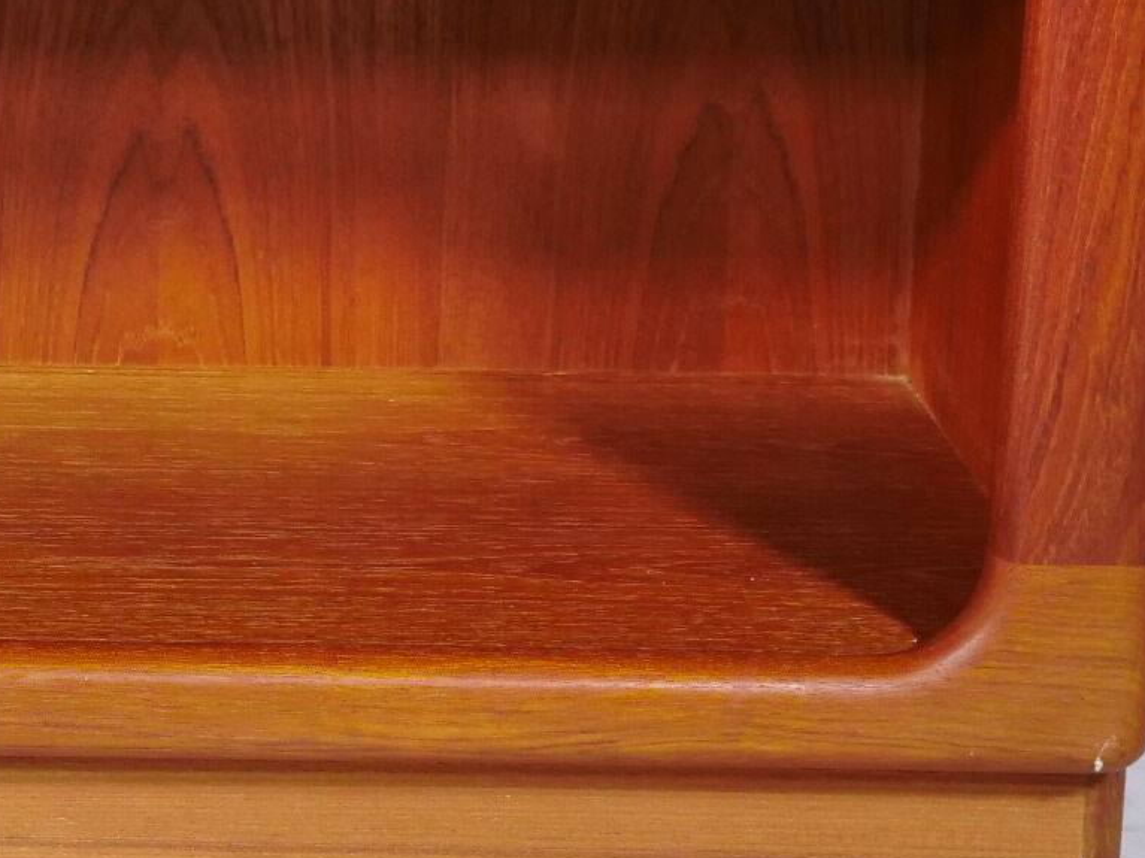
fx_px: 5887
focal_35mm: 178
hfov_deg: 10.8
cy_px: 31
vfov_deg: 8.3
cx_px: -473
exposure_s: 1/60
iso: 500
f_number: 3.5
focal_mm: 26
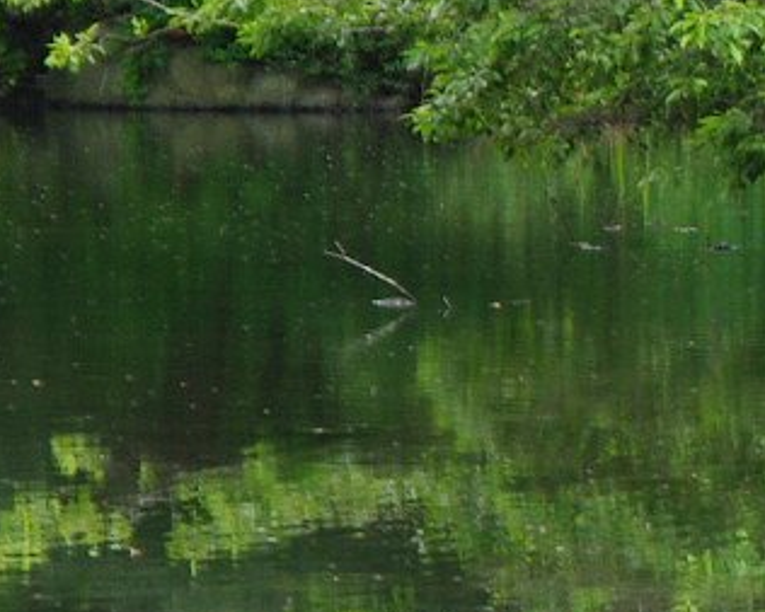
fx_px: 12864
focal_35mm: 568
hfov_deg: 3.4
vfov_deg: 2.7
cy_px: 261
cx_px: 1348
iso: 200
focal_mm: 70
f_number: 6.3
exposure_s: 1/100
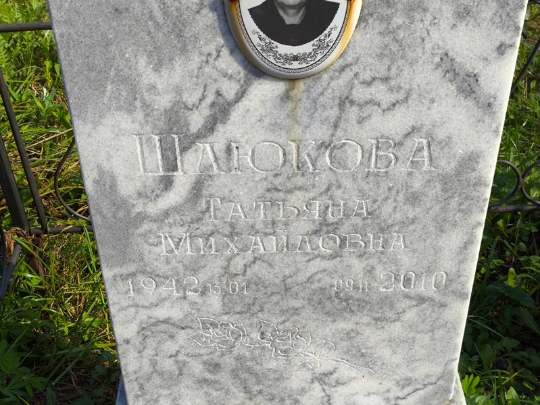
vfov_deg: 29.1
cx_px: 270
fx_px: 780
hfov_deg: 38.2
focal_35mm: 50
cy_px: 202
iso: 50
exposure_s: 1/927
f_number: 1.7
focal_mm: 4.71
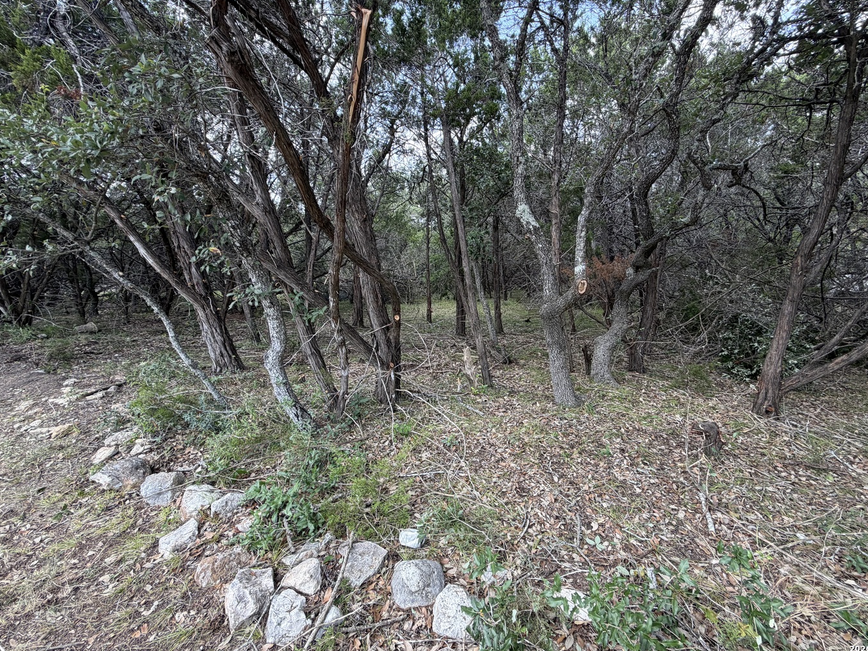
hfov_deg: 98.1
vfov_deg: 81.7
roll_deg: -0.3
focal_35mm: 15
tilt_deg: -9.2
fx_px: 376
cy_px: 305
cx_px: 453
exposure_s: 1/121
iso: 50
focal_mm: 2.22
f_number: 2.2
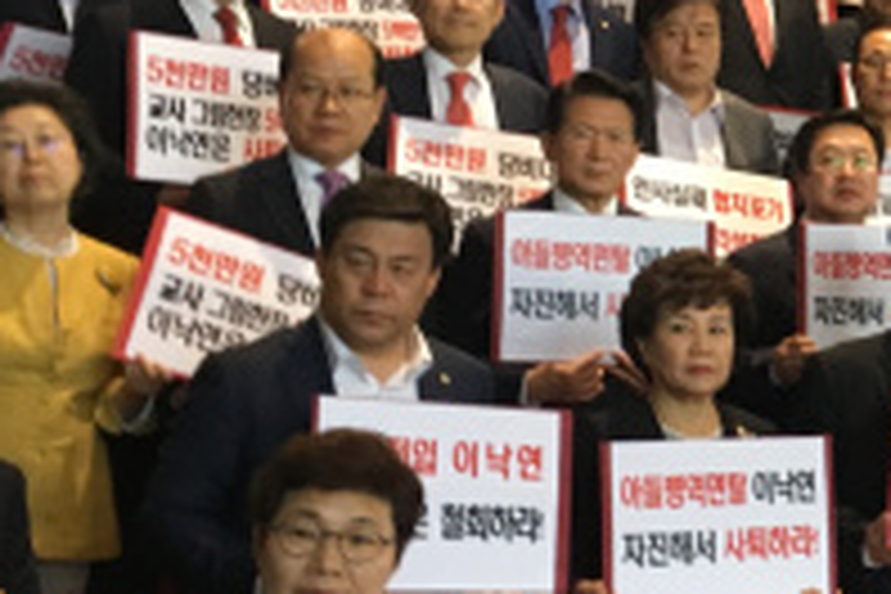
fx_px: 2450
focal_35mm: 99
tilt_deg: +6.2
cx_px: 1188
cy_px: 173
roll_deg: -1.0
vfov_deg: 13.8
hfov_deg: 19.0
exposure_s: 1/30
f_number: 2.2
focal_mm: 4.15
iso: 125
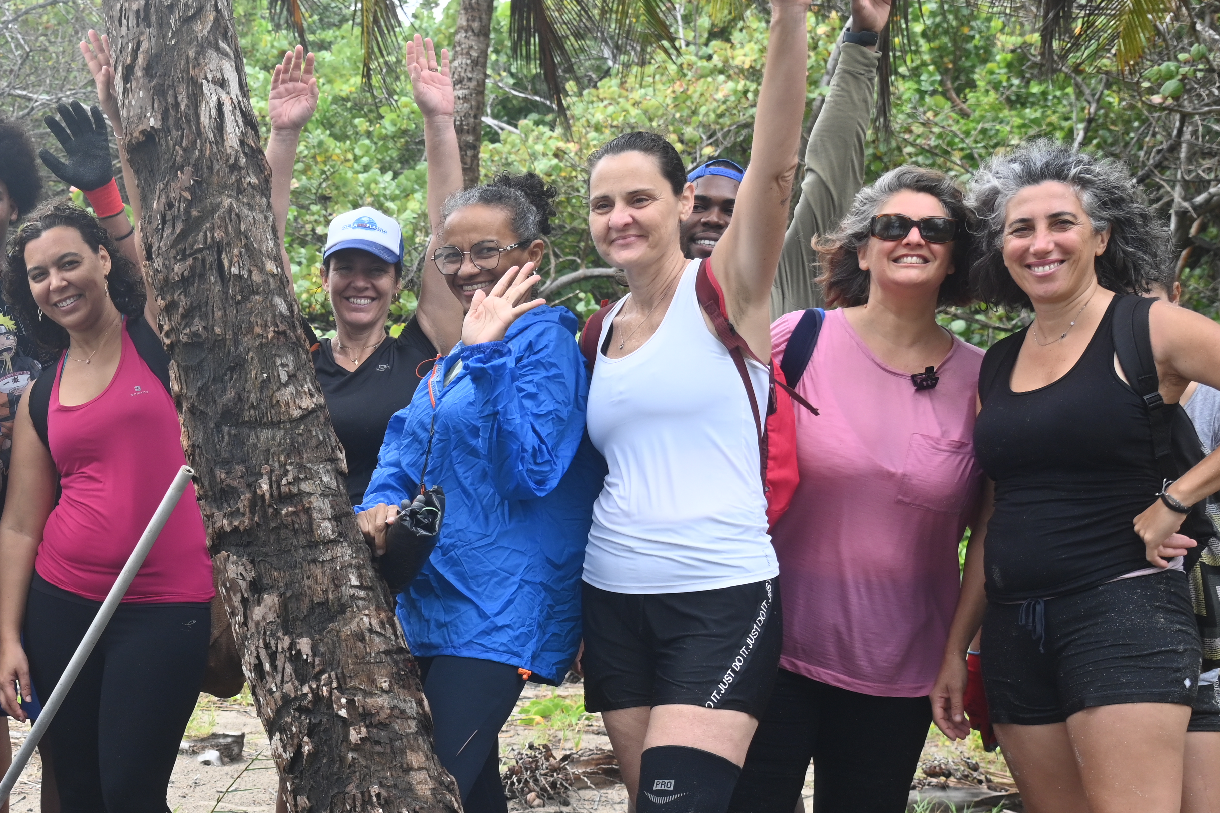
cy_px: 730
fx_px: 2609
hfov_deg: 25.1
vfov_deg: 17.5
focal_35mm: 77
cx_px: 22
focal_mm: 34
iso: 200
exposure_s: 1/250
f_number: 5.6
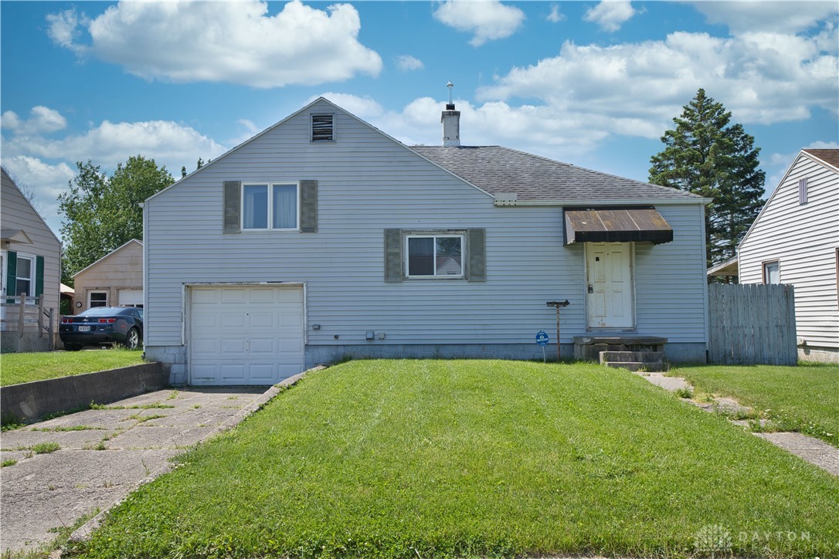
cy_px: 280
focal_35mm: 29
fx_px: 676
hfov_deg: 63.7
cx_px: 420
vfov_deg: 45.0
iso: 125
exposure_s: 1/160
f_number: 10
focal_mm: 29
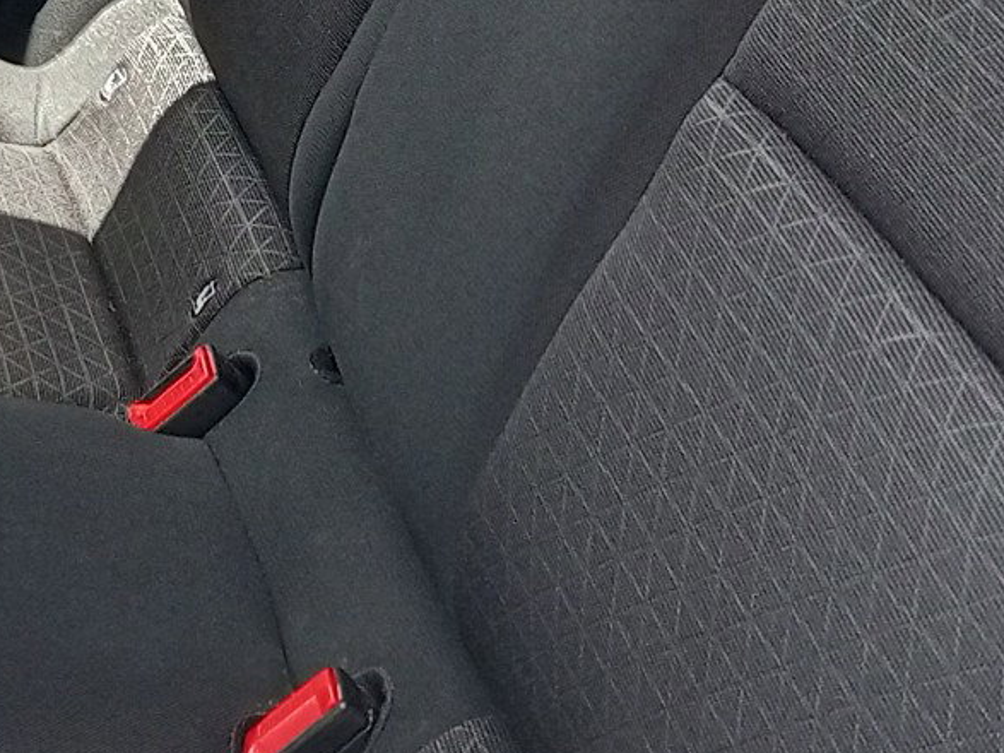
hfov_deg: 16.7
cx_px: -407
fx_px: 3161
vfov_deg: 13.4
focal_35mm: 109
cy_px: -17
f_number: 1.79
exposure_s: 1/100
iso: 157
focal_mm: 4.69
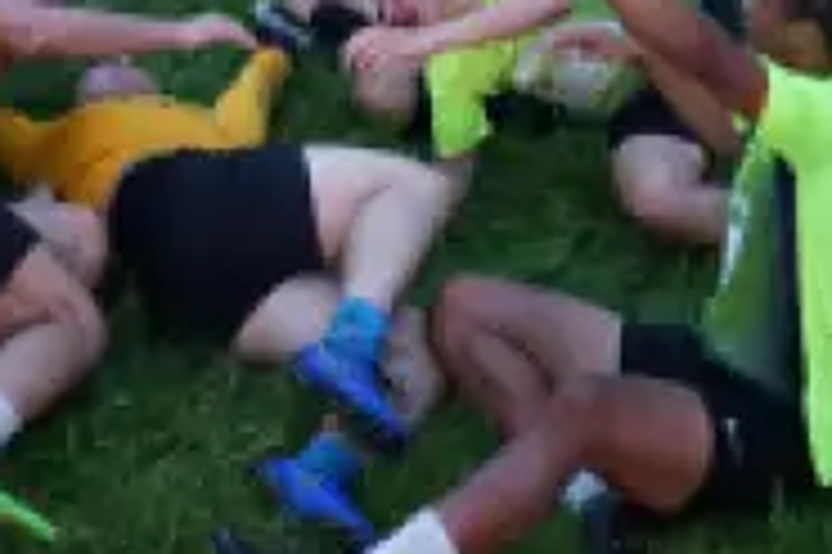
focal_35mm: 94
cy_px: -198
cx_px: 425
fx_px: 2170
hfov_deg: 21.7
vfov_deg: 13.9
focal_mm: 29
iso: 2500
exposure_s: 1/160
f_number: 3.5
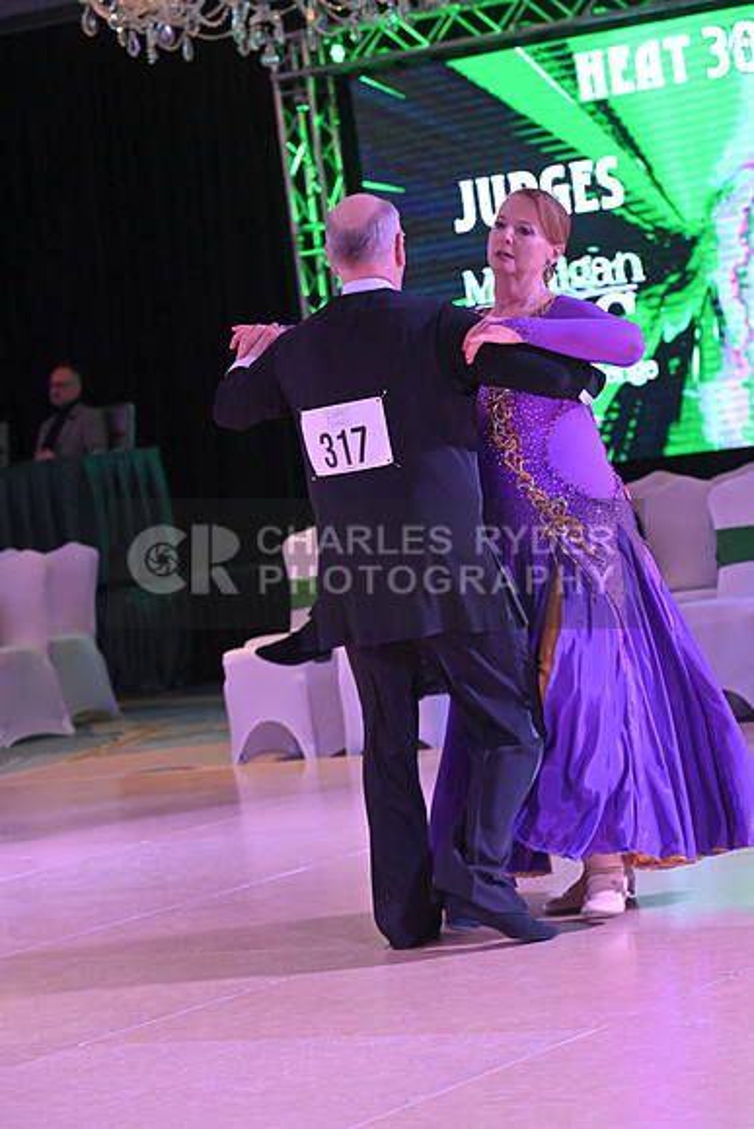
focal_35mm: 120
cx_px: 377
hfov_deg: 11.4
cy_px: 564
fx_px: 3767
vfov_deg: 17.1
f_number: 7.1
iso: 6400
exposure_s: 1/400
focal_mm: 120
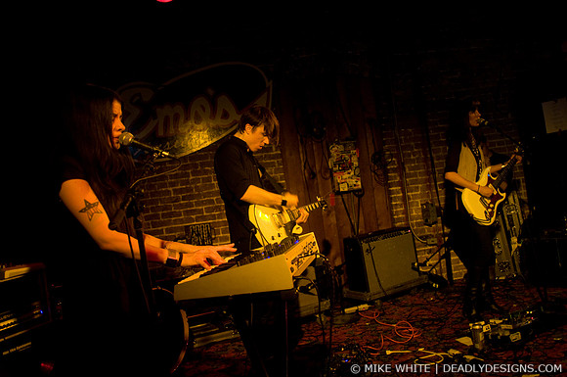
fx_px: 472
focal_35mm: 30
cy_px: 188
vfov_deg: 43.5
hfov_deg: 62.0
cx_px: 284
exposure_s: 1/60
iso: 1000
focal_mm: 20
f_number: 2.8
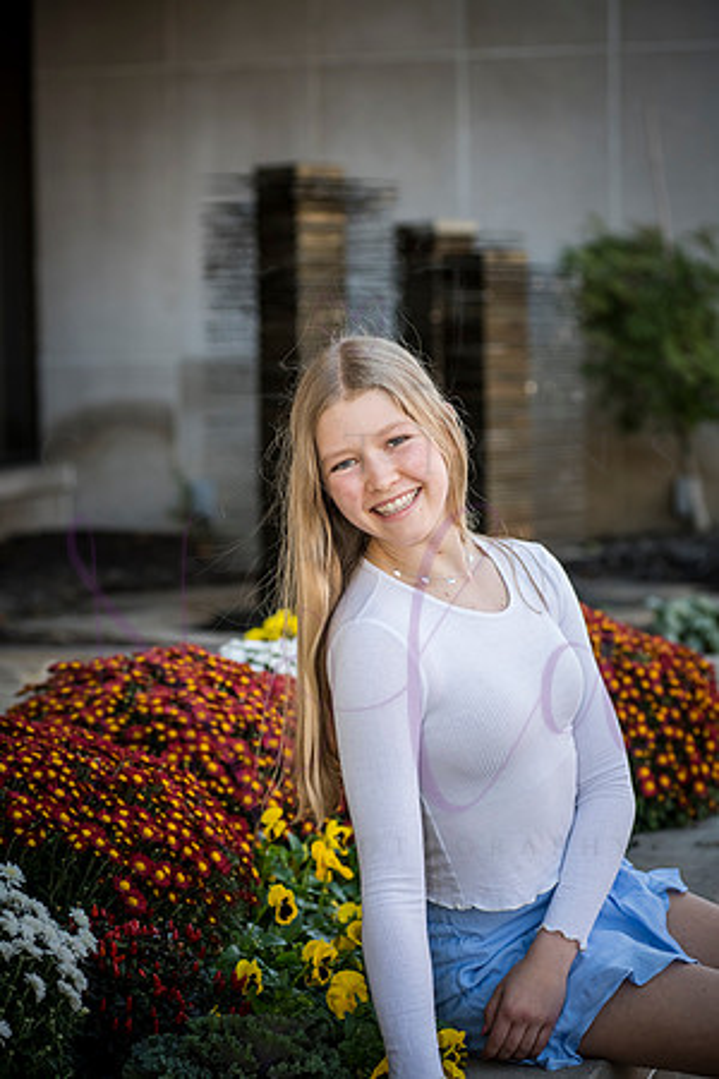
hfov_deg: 15.9
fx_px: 2576
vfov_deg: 23.6
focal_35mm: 86
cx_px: 360
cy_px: 540
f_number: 4.5
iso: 400
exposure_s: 1/320
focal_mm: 86
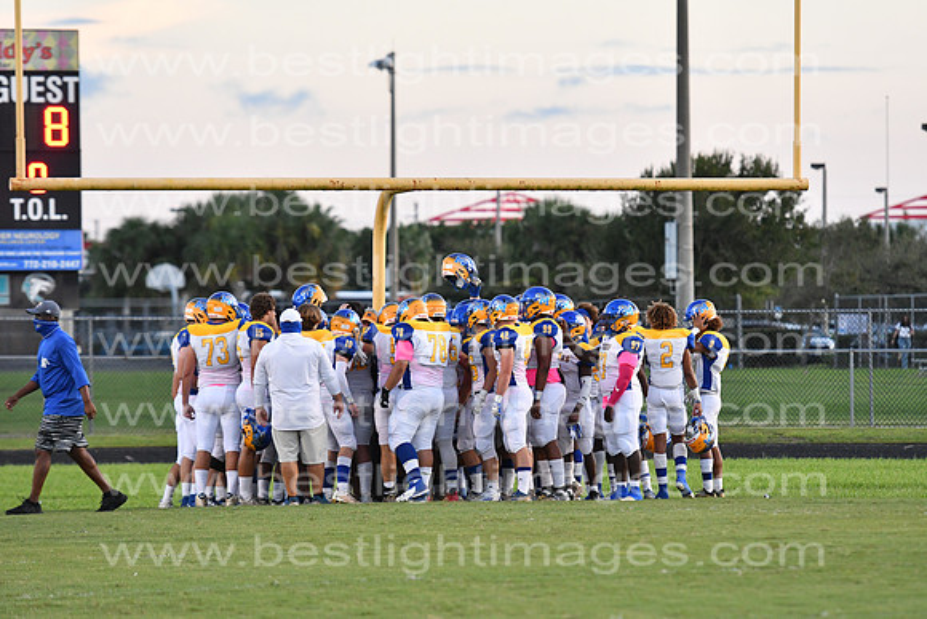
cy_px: 310
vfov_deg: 5.7
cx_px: 464
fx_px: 6181
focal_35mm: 240
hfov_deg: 8.6
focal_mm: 160
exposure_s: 1/800
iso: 1600
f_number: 4
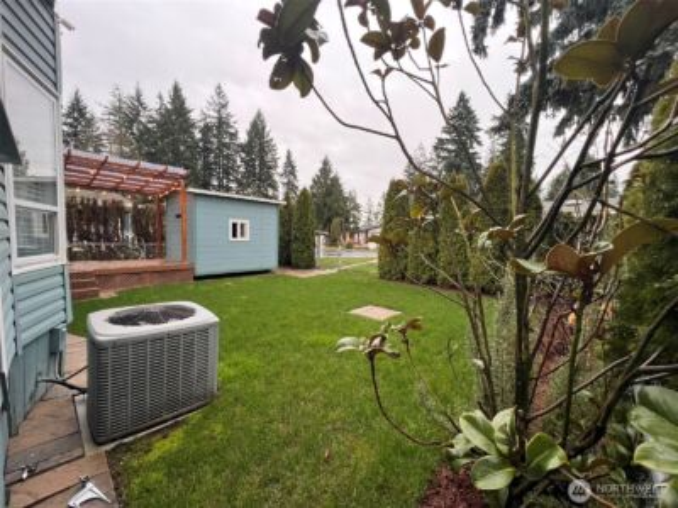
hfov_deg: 106.2
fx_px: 255
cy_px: 254
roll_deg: -1.8
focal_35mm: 13
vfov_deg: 89.9
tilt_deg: -4.2
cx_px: 339
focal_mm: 1.57
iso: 100
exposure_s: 1/99
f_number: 1.8
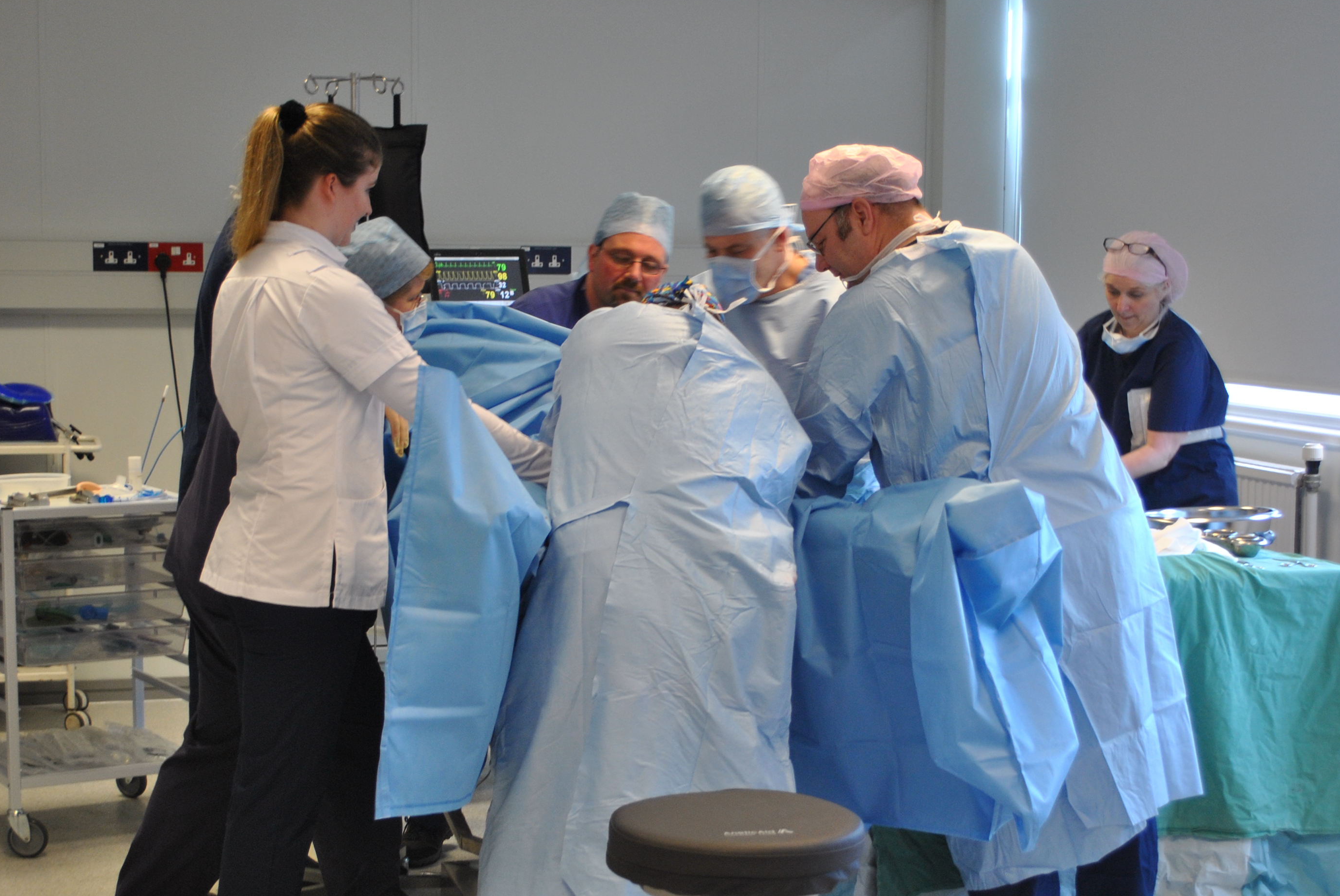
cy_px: 566
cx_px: 640
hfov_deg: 31.9
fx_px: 2348
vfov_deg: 21.6
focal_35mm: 63
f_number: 4.5
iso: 250
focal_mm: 30
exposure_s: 1/30
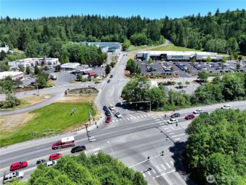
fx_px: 171
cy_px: 92
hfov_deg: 71.6
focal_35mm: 24
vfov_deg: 56.8
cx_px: 123
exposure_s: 1/1250
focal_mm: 12.29
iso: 100
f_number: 2.8
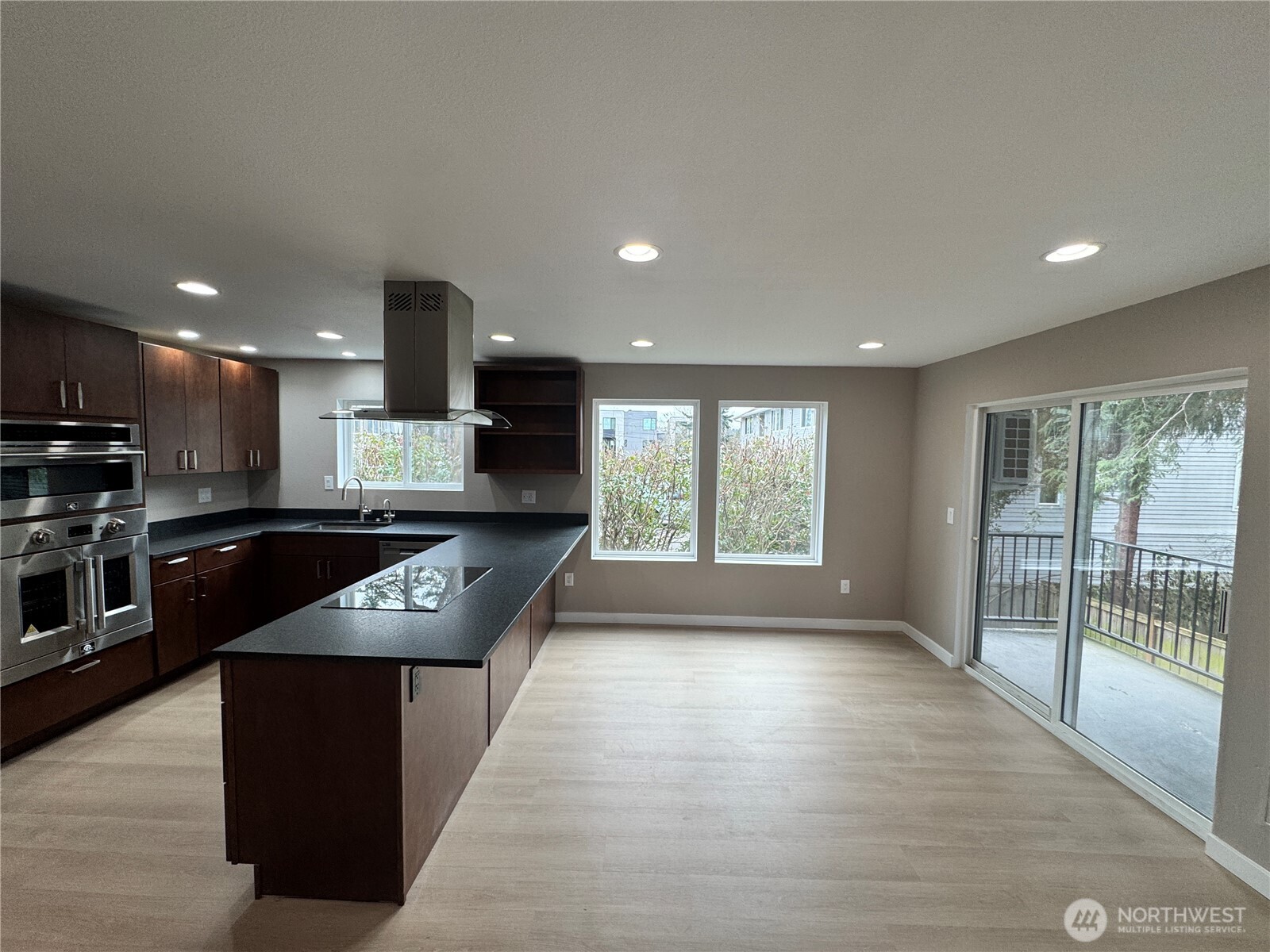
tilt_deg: -4.7
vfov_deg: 85.7
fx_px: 514
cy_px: 476
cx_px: 635
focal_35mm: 14
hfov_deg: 102.1
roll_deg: -1.4
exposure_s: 1/120
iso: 80
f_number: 2.2
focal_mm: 2.22
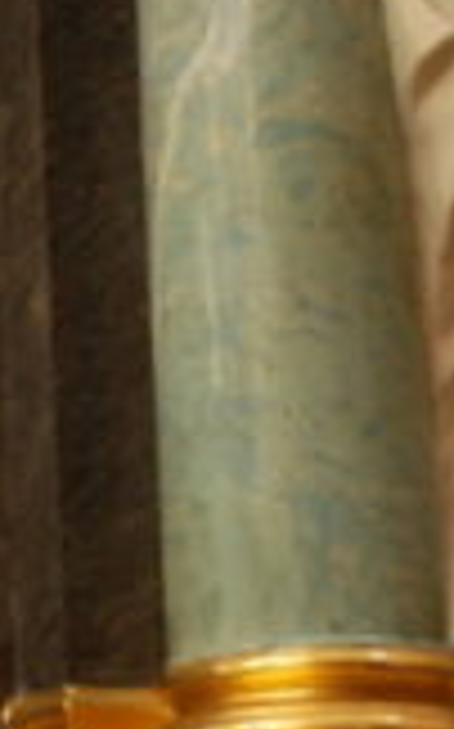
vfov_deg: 13.0
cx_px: -647
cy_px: 182
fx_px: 3193
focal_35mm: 161
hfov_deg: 7.6
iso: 1000
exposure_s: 1/13
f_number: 4.2
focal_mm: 34
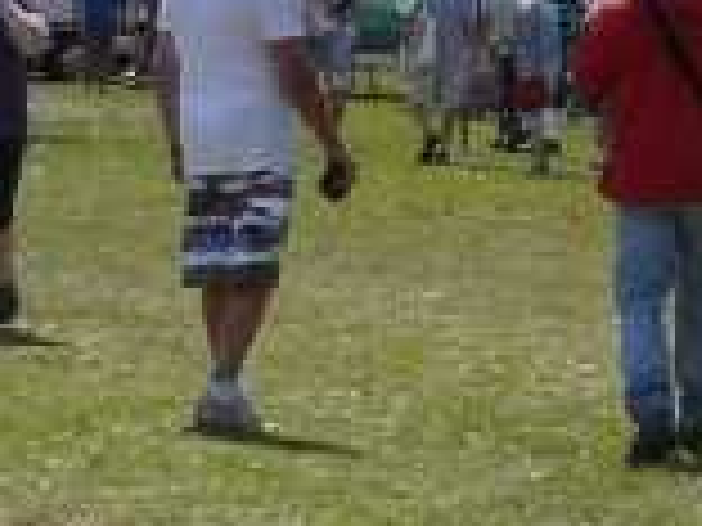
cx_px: 1791
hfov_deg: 7.7
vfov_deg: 6.2
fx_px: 4806
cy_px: -396
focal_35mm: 237
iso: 100
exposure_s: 1/500
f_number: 5.6
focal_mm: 6
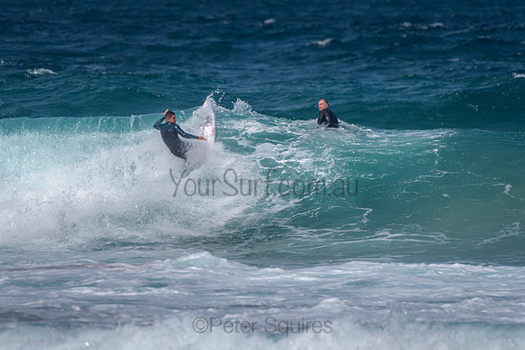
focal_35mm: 613
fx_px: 8946
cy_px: 150
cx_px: 251
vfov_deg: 2.2
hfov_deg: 3.4
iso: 72
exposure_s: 1/2000
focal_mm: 500
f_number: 5.6
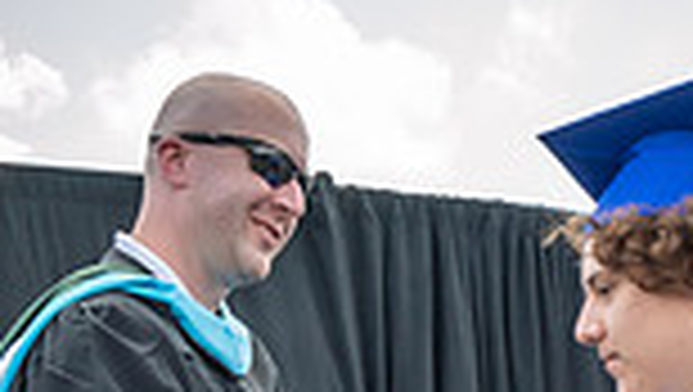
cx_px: 473
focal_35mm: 158
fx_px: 2906
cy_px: 777
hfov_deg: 13.6
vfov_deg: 7.4
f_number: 7.1
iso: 200
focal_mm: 22
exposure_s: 1/200
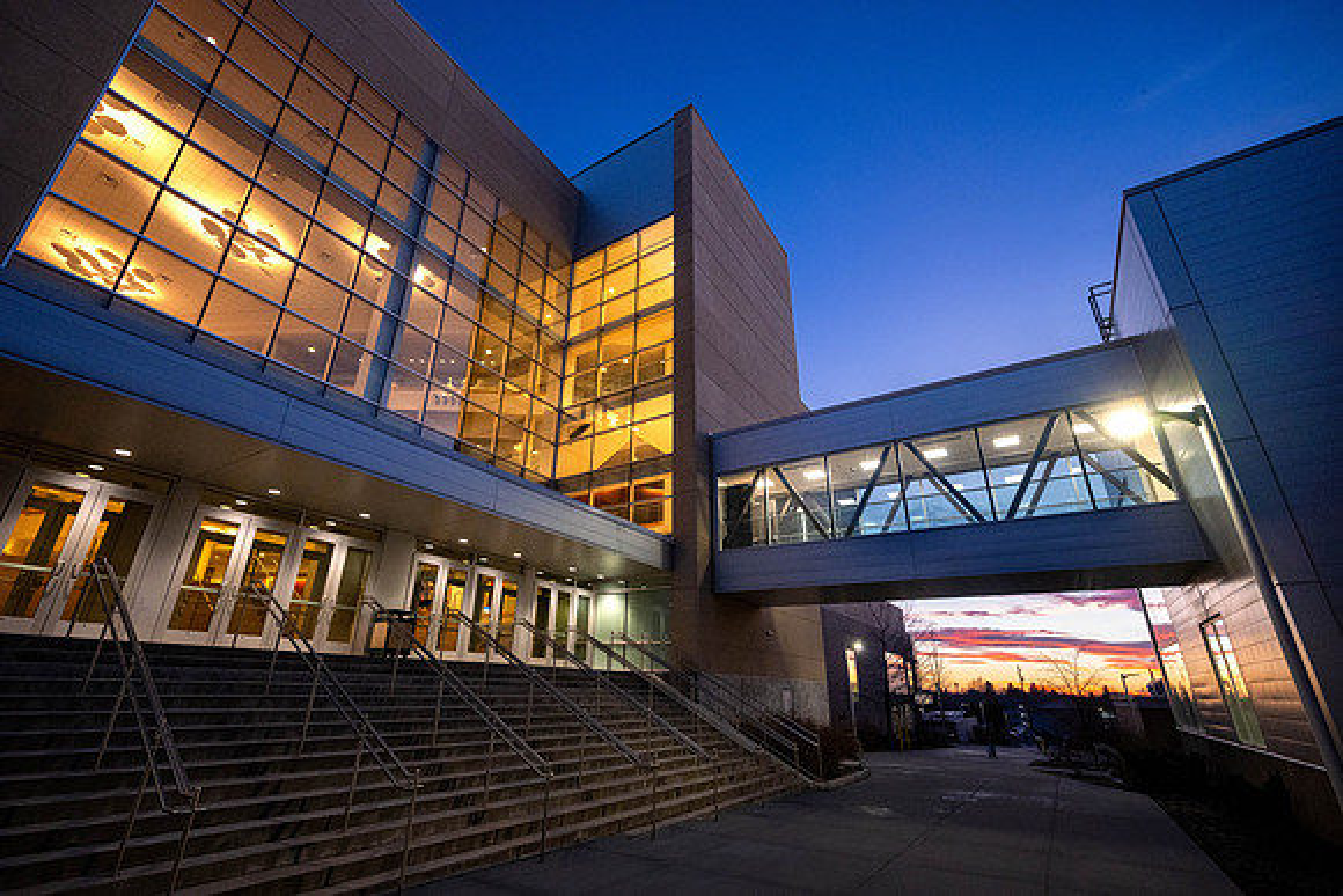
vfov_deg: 76.4
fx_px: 569
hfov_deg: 99.3
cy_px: 446
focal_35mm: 15
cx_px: 637
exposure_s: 1/200
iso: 1250
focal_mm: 14
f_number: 4
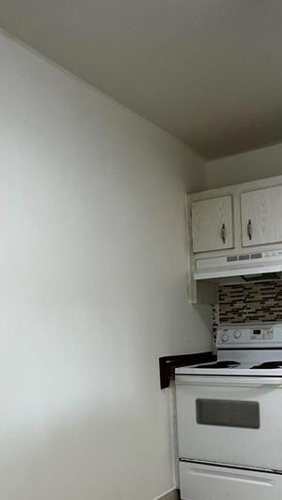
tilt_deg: -4.0
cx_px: 227
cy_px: 365
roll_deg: +1.5
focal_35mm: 34
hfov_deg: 33.6
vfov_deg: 55.6
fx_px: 452
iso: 250
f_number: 2.2
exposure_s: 1/120
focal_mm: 2.22
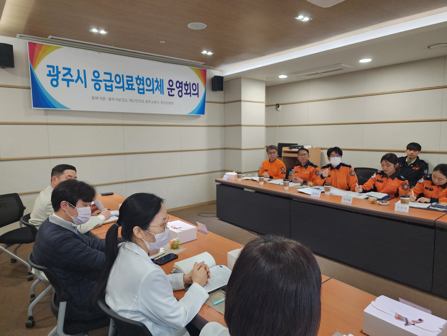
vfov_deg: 58.9
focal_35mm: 23
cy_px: 168
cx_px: 224
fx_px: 297
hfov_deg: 73.9
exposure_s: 1/120
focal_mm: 6.4
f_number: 1.8
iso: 250
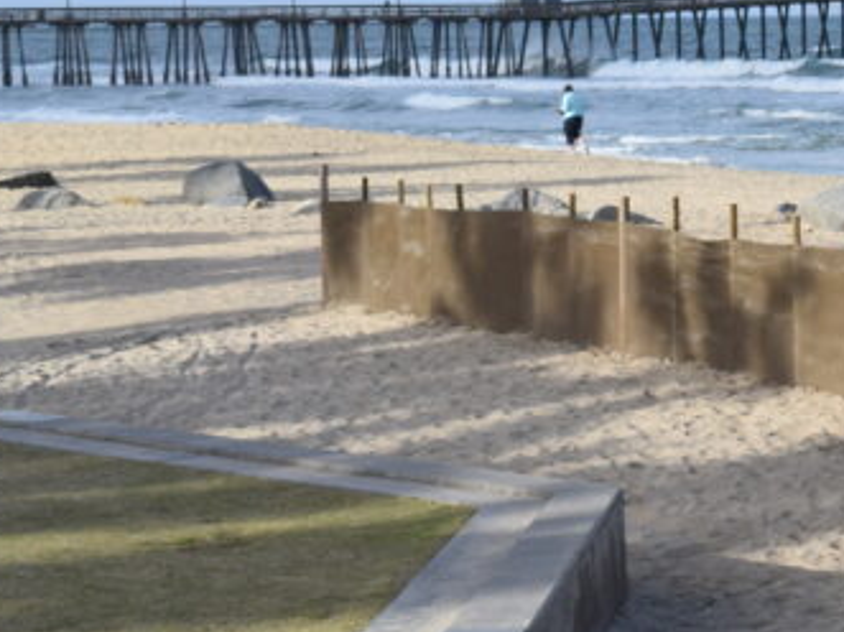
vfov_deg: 10.4
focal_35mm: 143
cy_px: 389
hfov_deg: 13.2
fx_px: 3485
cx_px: 1186
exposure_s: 1/400
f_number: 10
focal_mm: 32
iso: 200
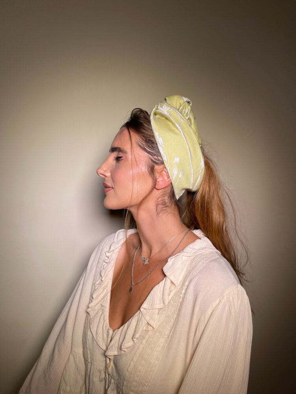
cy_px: 197
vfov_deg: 69.4
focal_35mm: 25
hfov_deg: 54.9
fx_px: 285
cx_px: 148
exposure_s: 1/150
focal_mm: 5.1
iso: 32
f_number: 1.6
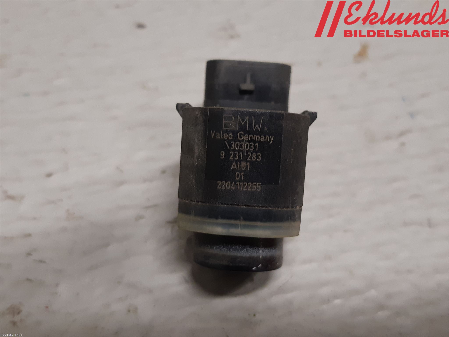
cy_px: 168
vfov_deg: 53.1
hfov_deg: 67.3
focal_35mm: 26
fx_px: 337
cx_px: 224
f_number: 1.7
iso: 160
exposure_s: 1/50
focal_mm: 3.93
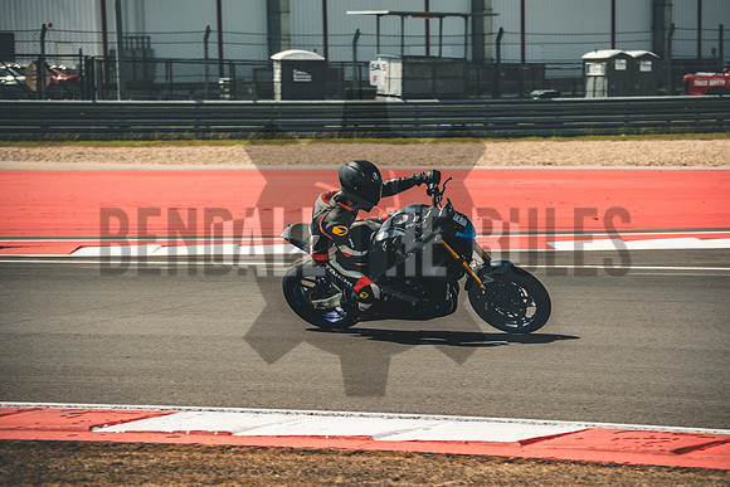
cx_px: 365
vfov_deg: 8.5
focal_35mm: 161
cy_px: 244
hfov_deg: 12.8
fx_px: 3265
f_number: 4.6
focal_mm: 107.4
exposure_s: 1/1600
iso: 320
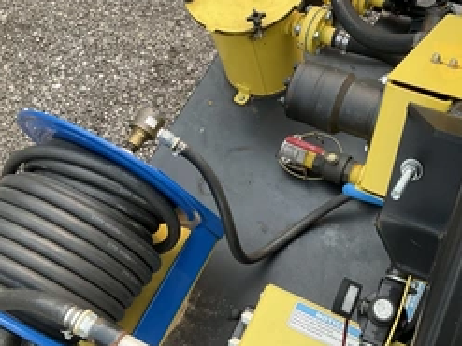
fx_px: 627
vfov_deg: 30.4
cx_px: 297
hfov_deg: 40.1
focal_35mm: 47
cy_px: 90
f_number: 1.8
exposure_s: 1/391
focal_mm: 3
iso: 25
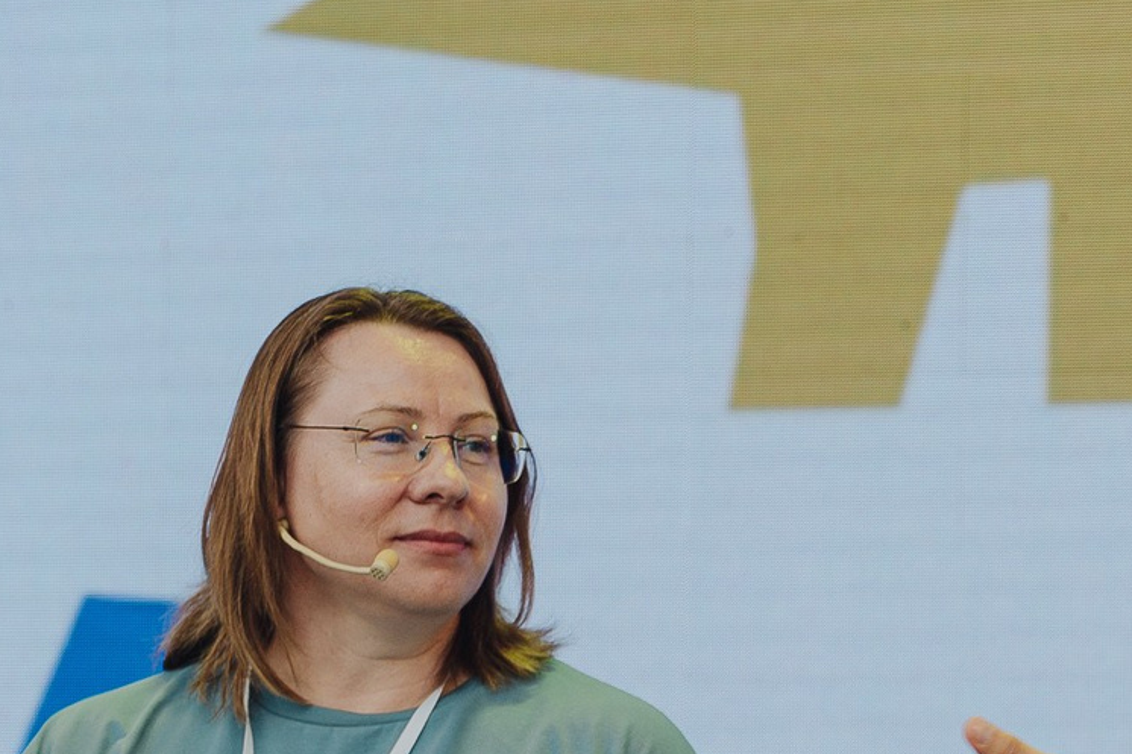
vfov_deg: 5.3
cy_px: 518
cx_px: 1148
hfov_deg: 7.9
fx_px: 8173
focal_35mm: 260
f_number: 4
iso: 50
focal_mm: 68
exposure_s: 1/200
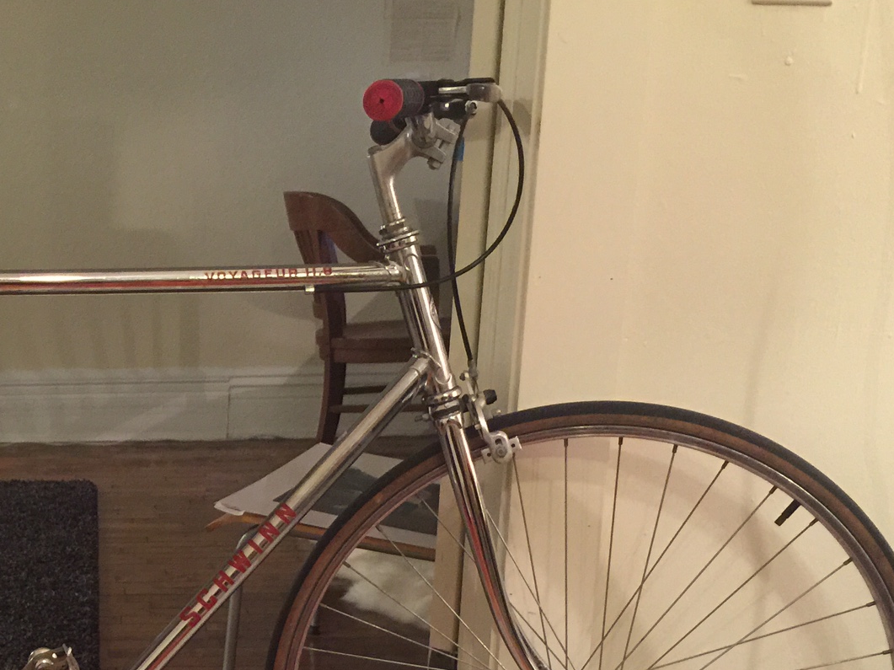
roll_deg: +0.1
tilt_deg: -17.6
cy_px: 633
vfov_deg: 25.1
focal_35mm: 56
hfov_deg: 32.7
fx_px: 1446
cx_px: 94
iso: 100
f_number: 2.2
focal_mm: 4.15
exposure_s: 1/10
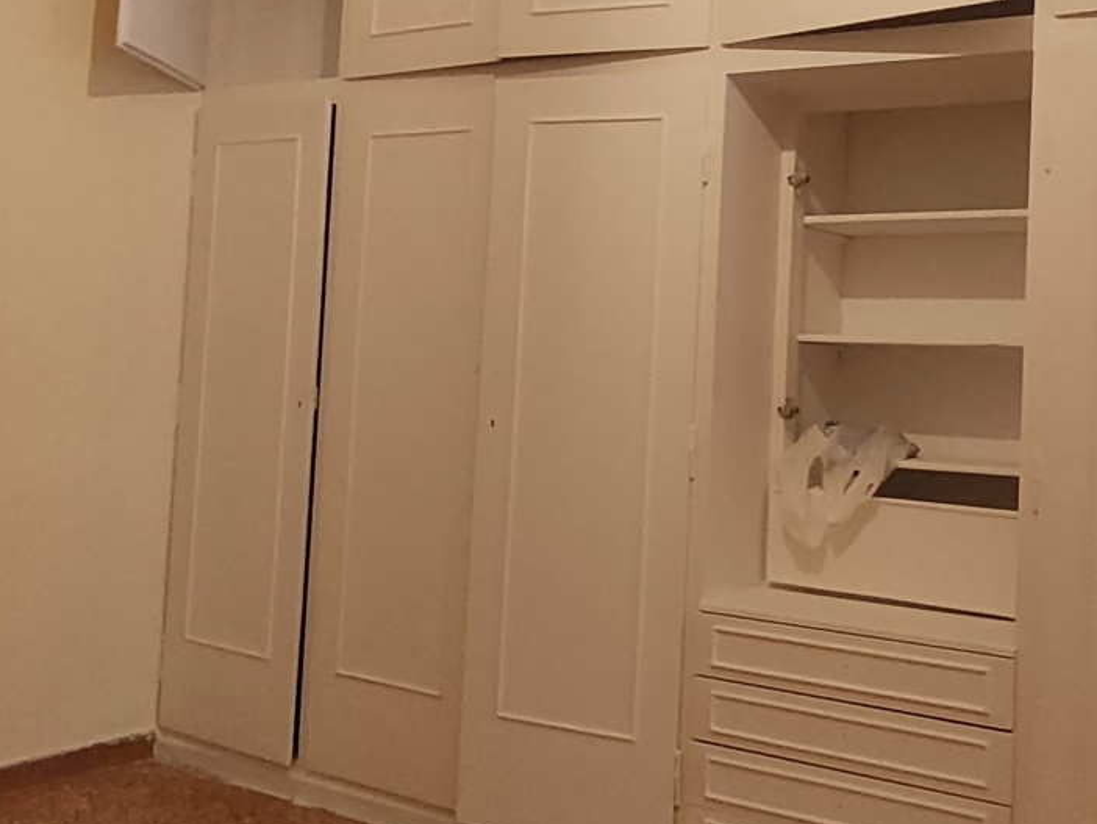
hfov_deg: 45.4
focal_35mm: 41
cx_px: 686
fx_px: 1300
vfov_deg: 34.9
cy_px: 283
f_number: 2.2
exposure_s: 1/50
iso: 800
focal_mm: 1.67
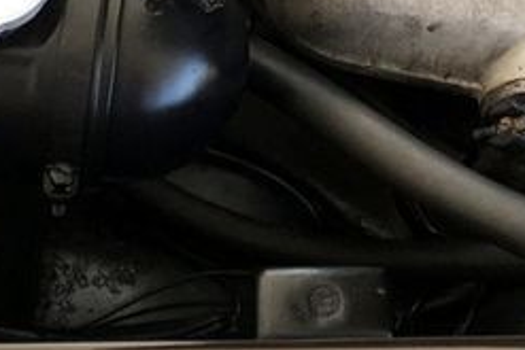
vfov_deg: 9.9
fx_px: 1824
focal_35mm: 125
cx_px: 378
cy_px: -426
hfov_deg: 16.3
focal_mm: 4.15
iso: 32
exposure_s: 1/60
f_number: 2.2
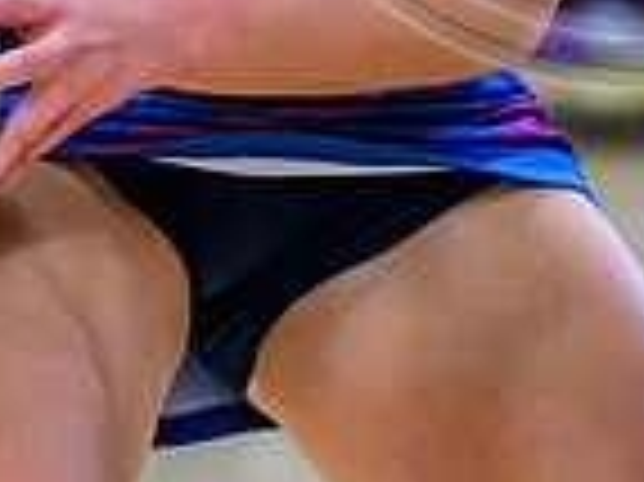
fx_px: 17101
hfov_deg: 2.2
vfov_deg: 1.6
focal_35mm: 920
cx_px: 598
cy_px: -262
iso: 4000
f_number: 3.2
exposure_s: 1/1000
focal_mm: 135
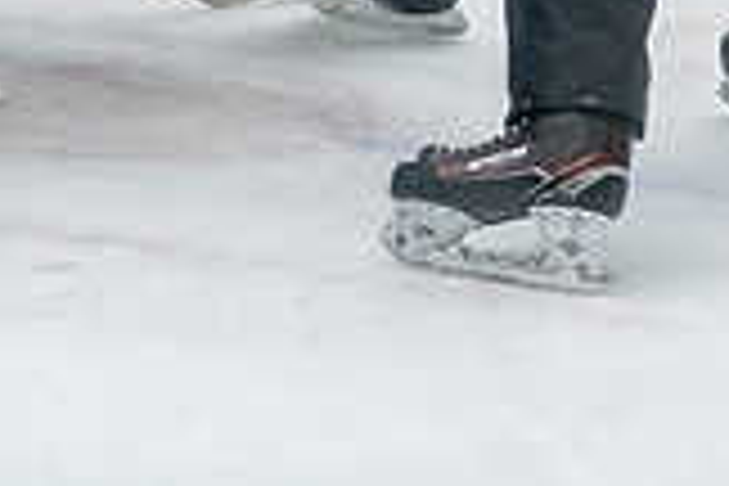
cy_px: -380
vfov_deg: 4.1
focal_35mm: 329
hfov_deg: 6.2
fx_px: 6662
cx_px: 4
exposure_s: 1/800
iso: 4000
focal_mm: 92
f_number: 2.8
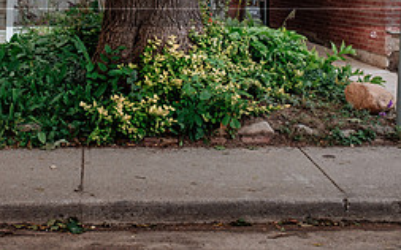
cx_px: 114
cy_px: -55
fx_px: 1005
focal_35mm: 92
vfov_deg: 13.8
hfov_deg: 22.4
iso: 800
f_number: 2.8
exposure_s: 1/250
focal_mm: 25.7
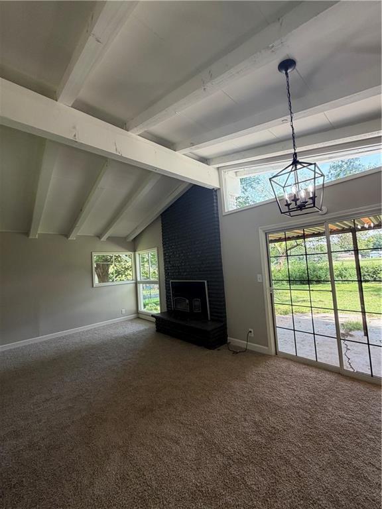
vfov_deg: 102.1
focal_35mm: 14
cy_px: 254
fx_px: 206
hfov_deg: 85.7
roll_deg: +3.7
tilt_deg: +4.4
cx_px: 191
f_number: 2.2
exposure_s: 1/121
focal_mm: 2.22
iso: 160
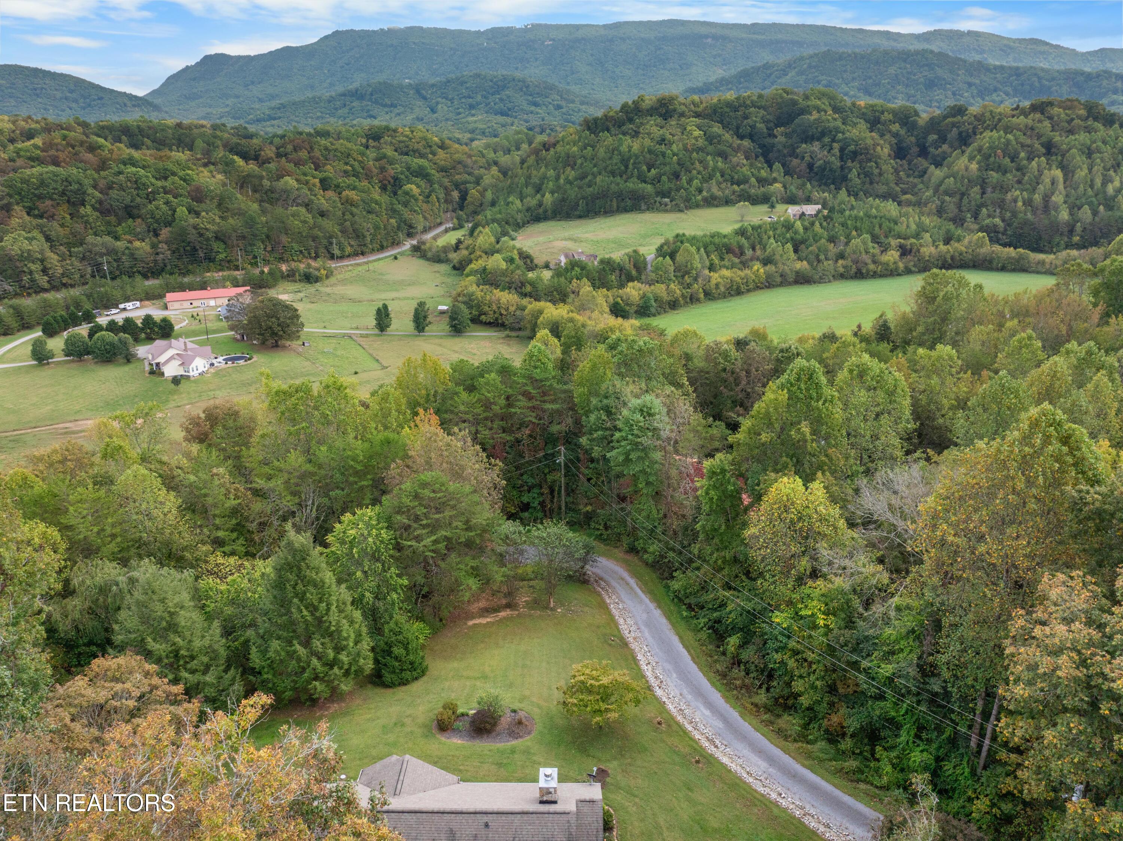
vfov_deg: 56.8
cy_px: 420
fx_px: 778
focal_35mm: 24
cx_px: 562
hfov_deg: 71.6
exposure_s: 1/240
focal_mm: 12.29
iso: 300
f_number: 2.8
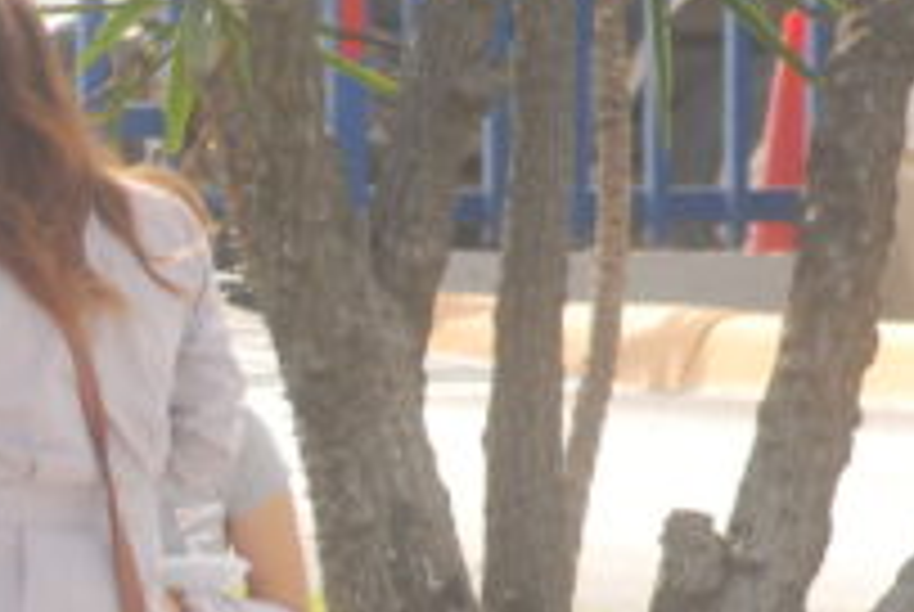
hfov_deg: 1.8
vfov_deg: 1.2
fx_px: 28807
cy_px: 479
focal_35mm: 1133
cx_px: 90
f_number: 10
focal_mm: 220
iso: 640
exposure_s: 1/500
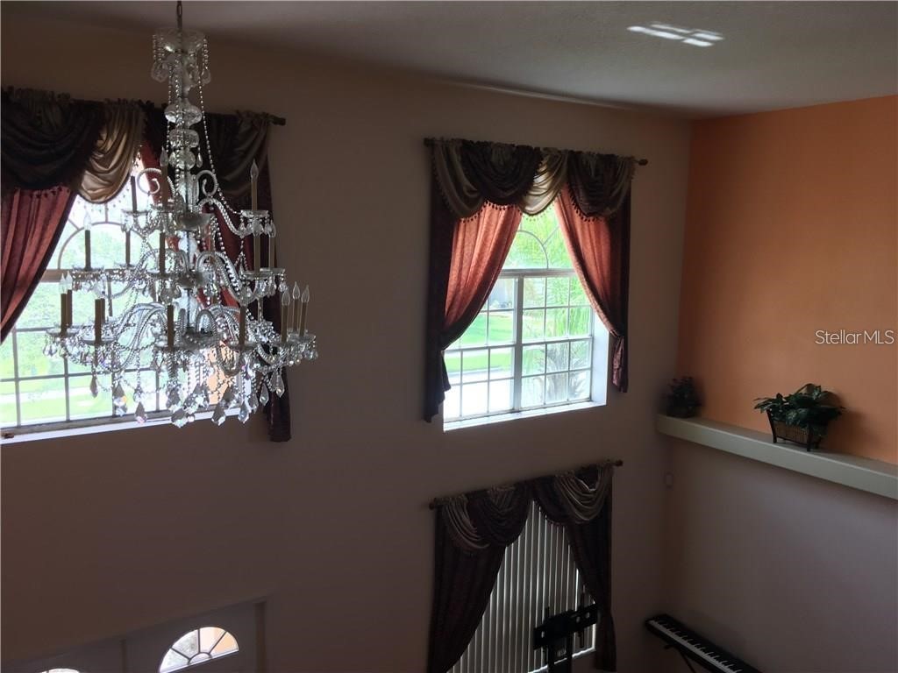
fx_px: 752
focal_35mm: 29
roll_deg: -1.4
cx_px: 449
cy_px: 336
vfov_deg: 48.2
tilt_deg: -9.9
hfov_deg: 61.7
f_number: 2.2
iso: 40
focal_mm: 4.15
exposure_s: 1/120
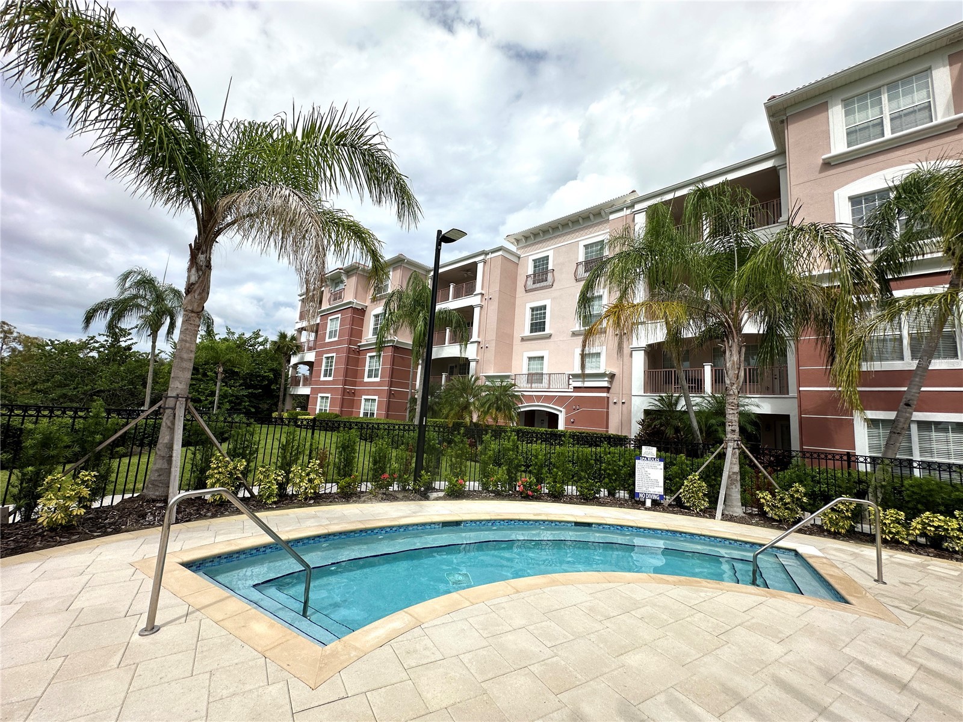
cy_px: 361
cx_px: 482
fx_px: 389
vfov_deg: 85.7
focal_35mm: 14
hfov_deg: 102.1
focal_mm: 2.22
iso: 50
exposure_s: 1/2747
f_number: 2.2
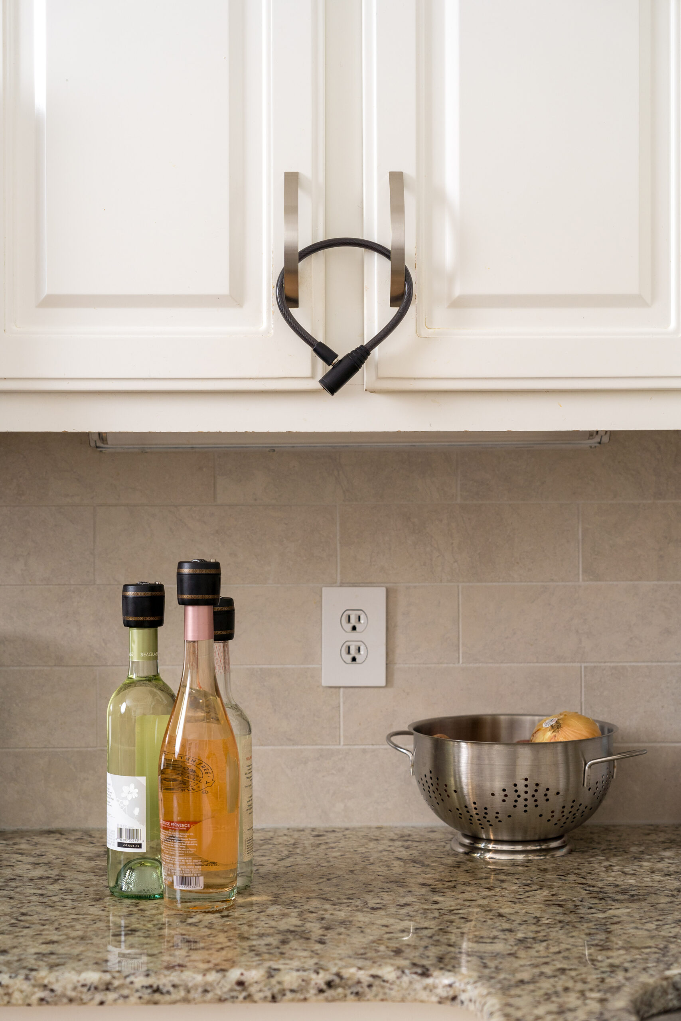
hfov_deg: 23.0
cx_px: 340
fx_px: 1674
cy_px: 510
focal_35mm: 59
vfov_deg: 33.9
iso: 400
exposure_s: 1/200
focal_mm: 59
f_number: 4
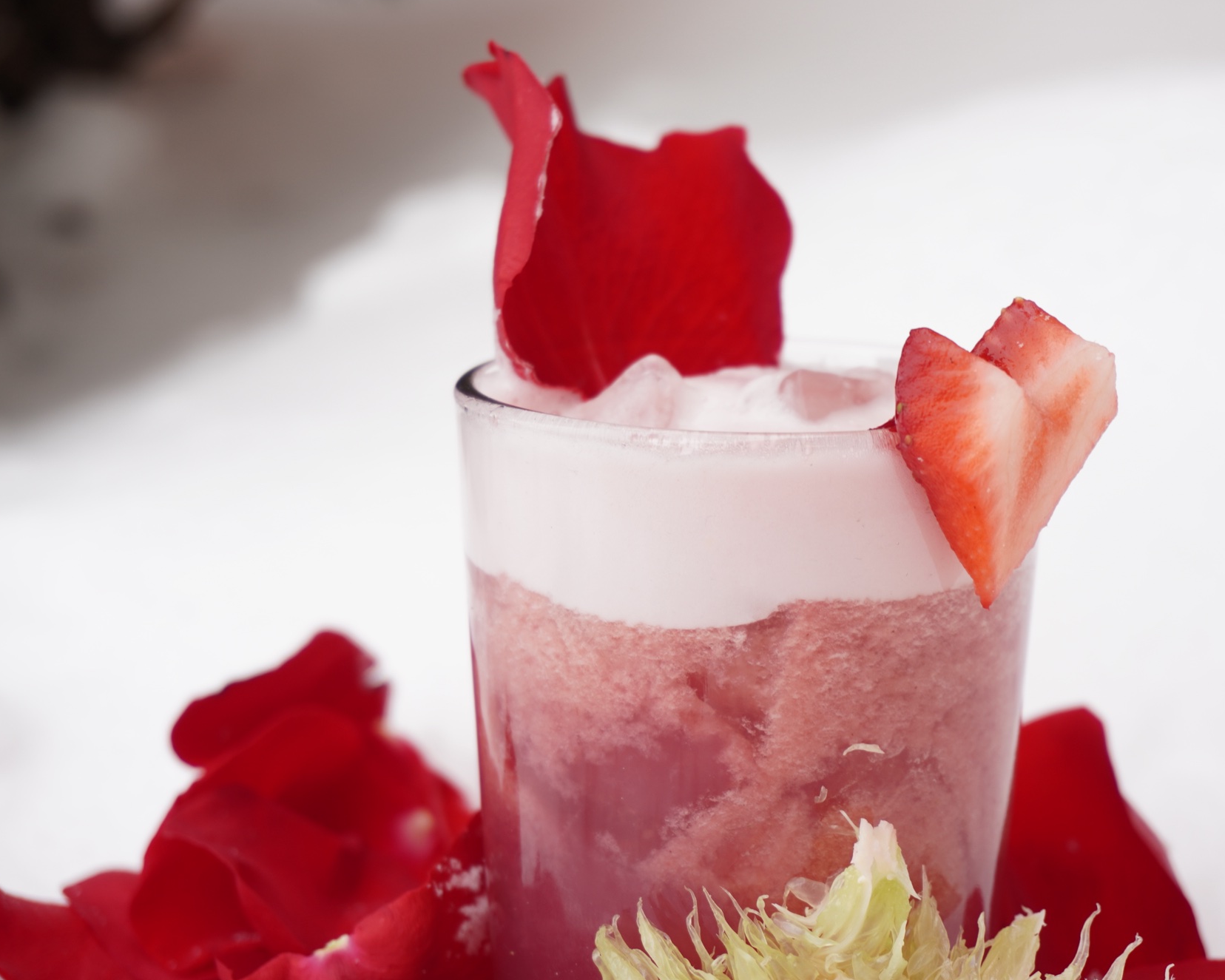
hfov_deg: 22.5
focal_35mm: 85
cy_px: 491
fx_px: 3082
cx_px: 693
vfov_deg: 18.1
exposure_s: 1/50
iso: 100
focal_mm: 50
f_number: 5.6
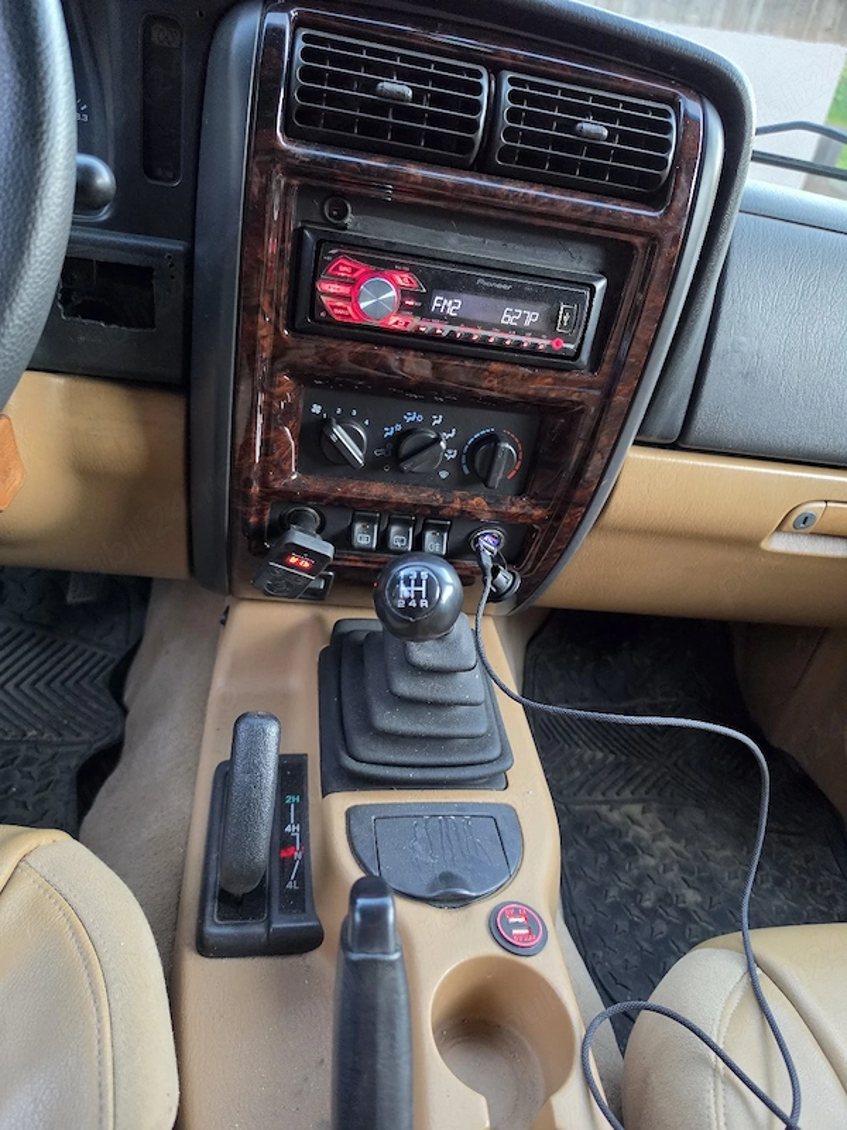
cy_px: 565
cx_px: 424
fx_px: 750
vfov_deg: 73.9
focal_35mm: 23
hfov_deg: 58.9
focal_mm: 6.5
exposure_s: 1/101
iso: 1250
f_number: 1.4
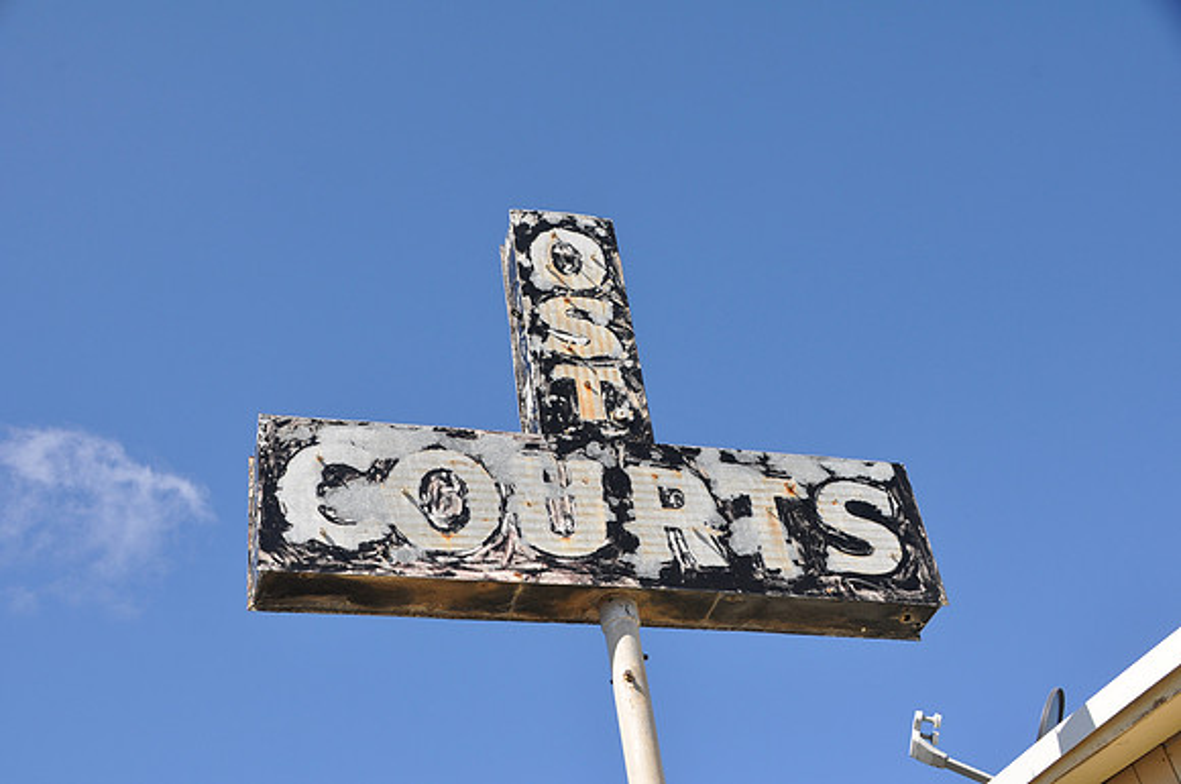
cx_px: 590
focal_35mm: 52
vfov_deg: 25.7
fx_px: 1720
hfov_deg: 37.9
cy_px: 392
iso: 200
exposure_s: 1/125
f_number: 11
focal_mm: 35
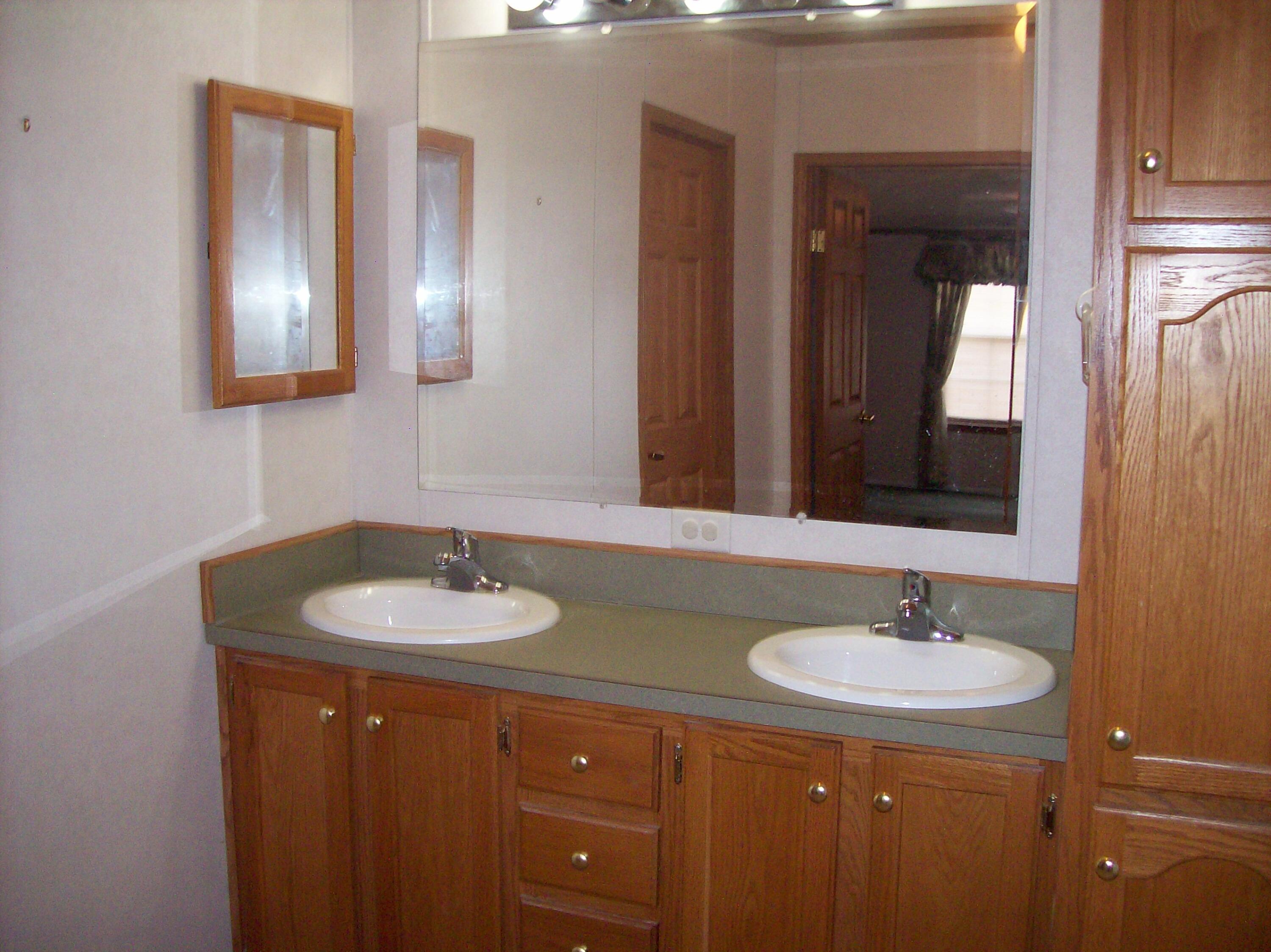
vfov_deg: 39.6
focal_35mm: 36
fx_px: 1321
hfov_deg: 51.4
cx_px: 636
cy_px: 476
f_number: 2.7
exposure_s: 1/64
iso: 140
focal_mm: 6
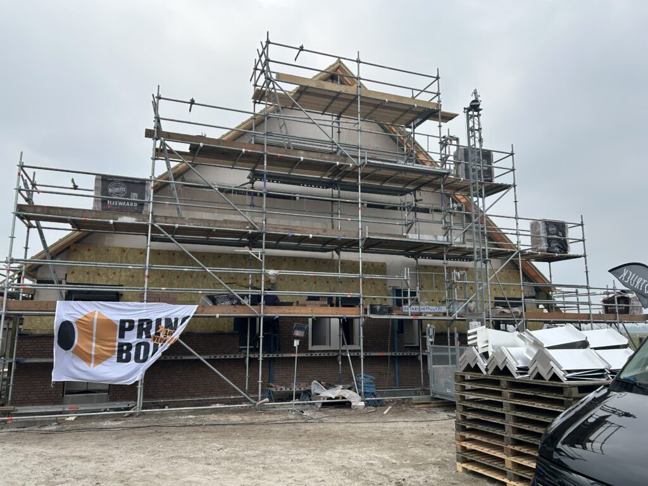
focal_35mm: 26
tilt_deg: +9.1
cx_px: 324
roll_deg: -0.2
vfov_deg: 53.1
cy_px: 243
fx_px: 487
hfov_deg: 67.3
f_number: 1.5
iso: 50
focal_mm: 5.7
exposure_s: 1/1531
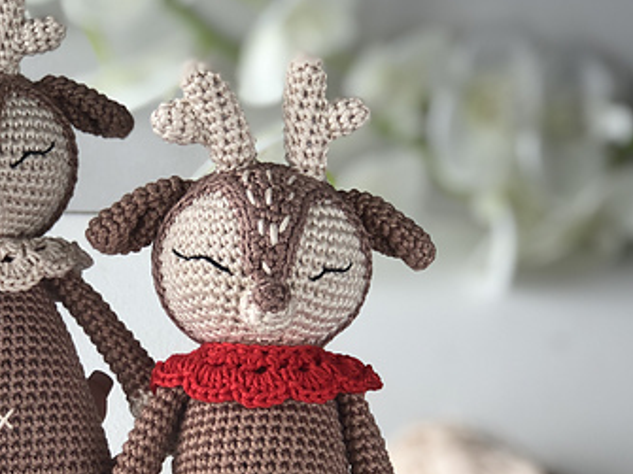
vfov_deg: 13.5
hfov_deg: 17.9
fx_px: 1992
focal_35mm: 109
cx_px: 161
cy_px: 342
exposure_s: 1/60
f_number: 2.8
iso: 25
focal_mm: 6.6
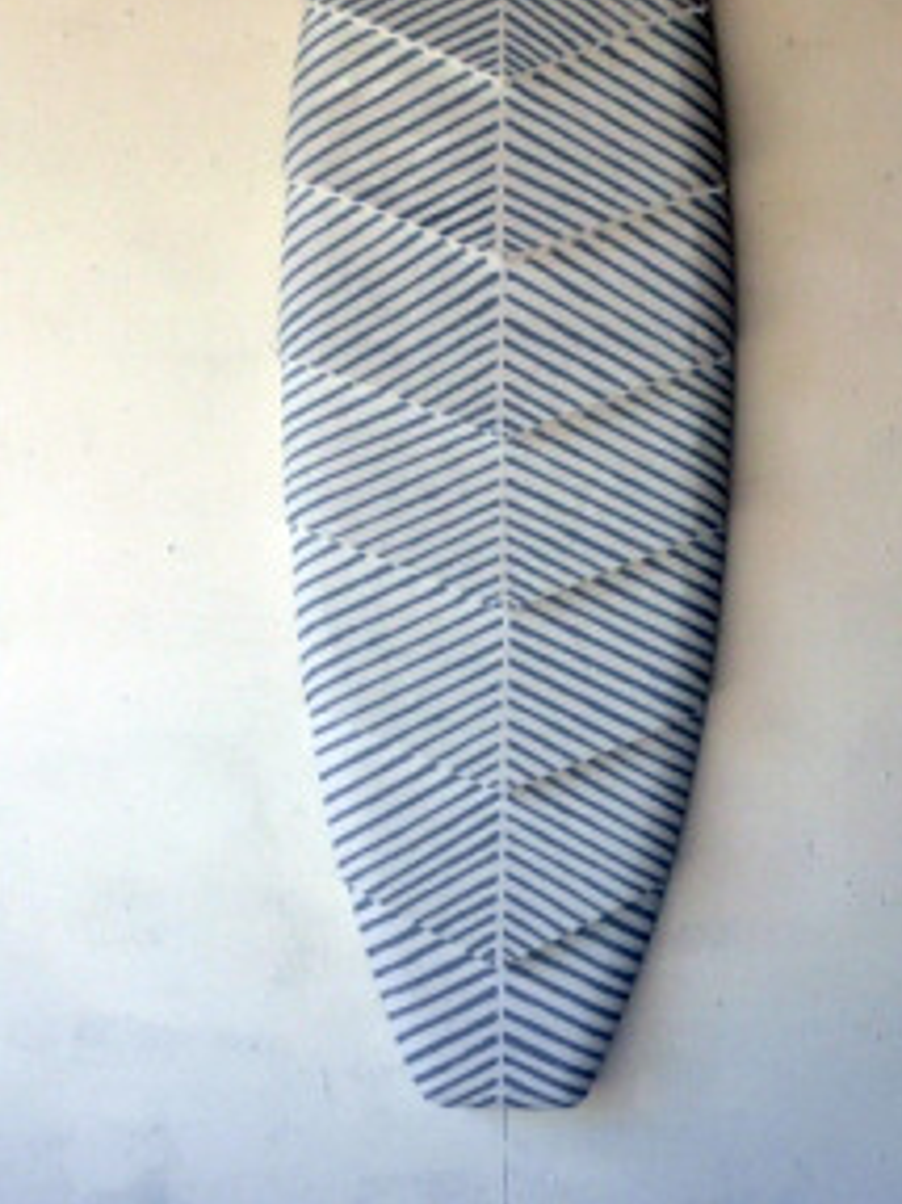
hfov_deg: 17.1
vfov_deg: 22.6
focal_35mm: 86
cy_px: 302
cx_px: 533
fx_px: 2990
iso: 100
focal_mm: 9.1
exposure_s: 1/100
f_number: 4.3
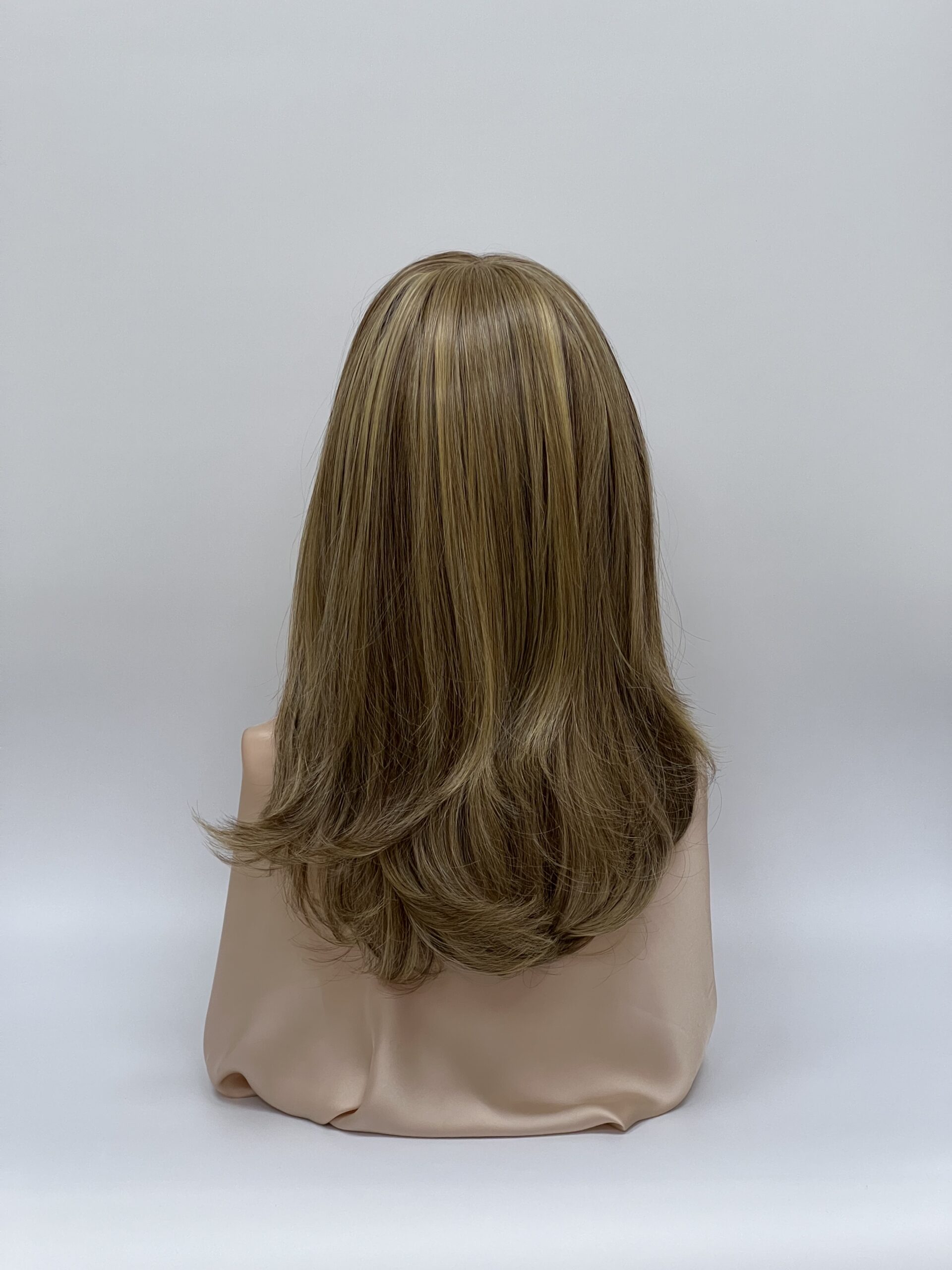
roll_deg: -0.3
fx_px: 2824
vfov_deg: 25.3
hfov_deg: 19.1
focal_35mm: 77
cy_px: 635
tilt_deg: -12.5
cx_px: 476
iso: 160
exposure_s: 1/100
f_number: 2.8
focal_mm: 9
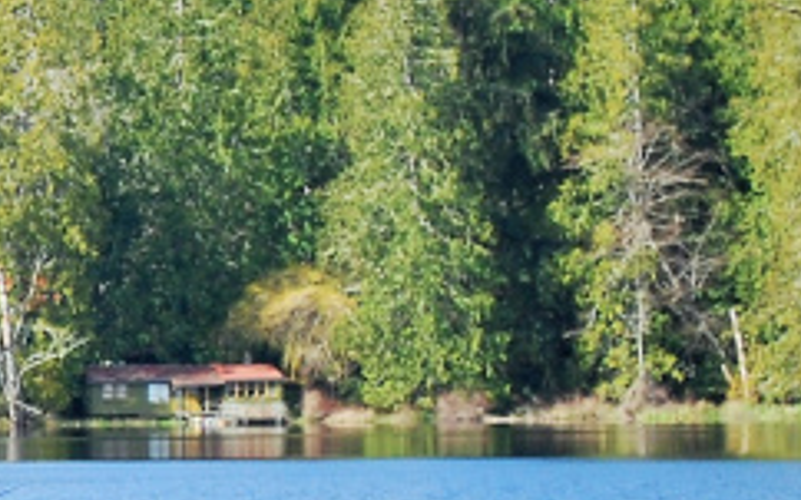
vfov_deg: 3.0
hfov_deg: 4.7
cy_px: 70
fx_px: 9681
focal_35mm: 444
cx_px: -756
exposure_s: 1/250
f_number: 5.6
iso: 200
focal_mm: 55
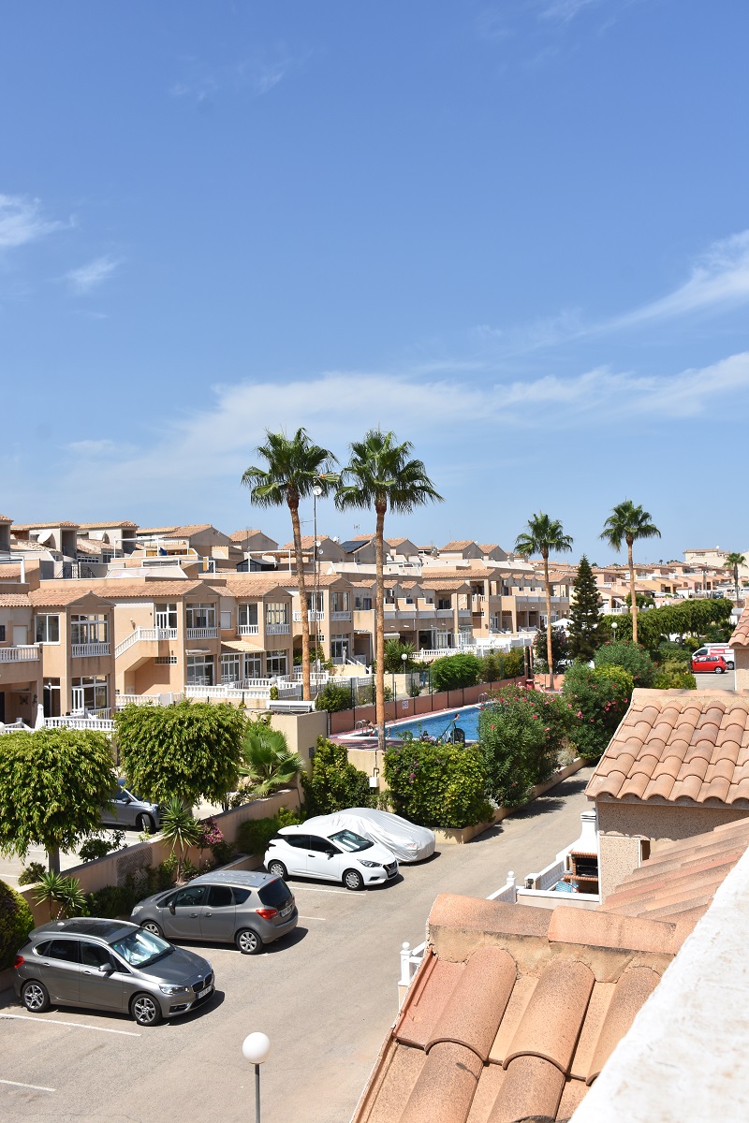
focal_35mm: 36
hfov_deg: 36.9
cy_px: 562
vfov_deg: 53.1
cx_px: 374
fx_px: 1123
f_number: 8
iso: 140
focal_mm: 24
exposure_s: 1/500
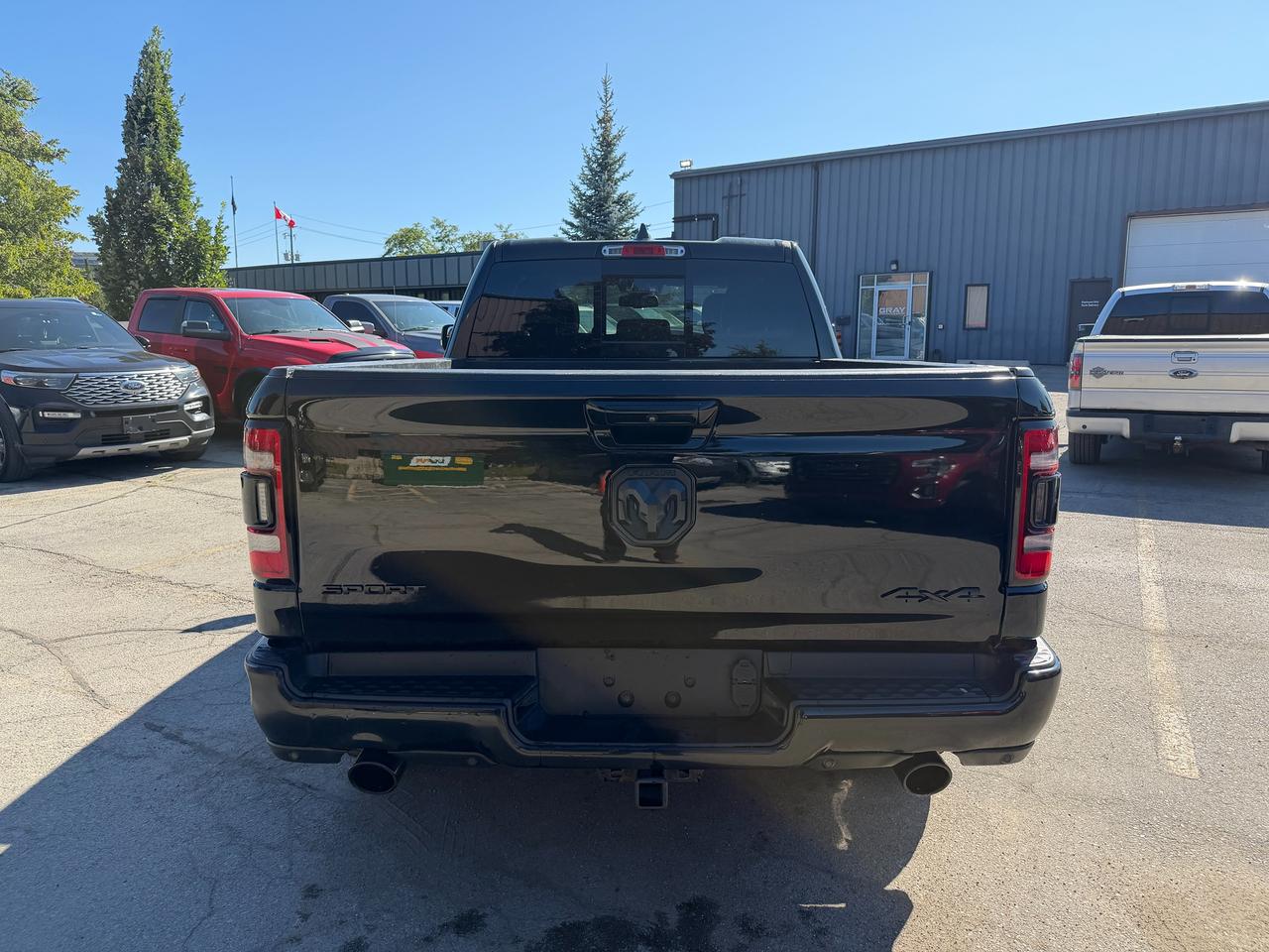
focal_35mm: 24
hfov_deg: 71.6
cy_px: 476
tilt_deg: -8.0
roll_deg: +0.6
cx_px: 634
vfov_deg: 56.8
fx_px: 880
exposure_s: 1/2525
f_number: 1.78
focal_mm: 6.76
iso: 100
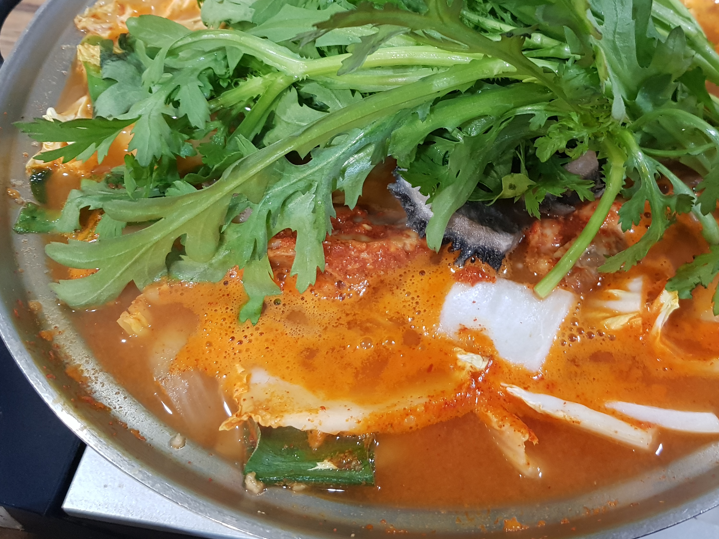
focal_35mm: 37
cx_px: 464
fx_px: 769
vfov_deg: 38.0
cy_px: 162
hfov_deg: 49.5
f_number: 1.7
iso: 200
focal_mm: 4.3
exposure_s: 1/11
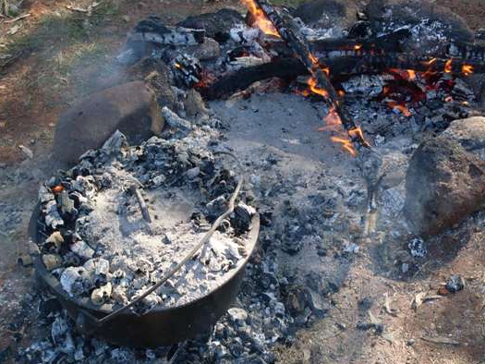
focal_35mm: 52
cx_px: 222
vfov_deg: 28.0
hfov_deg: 36.8
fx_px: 729
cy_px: 218
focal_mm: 6.3
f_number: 2.8
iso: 80
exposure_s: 1/180
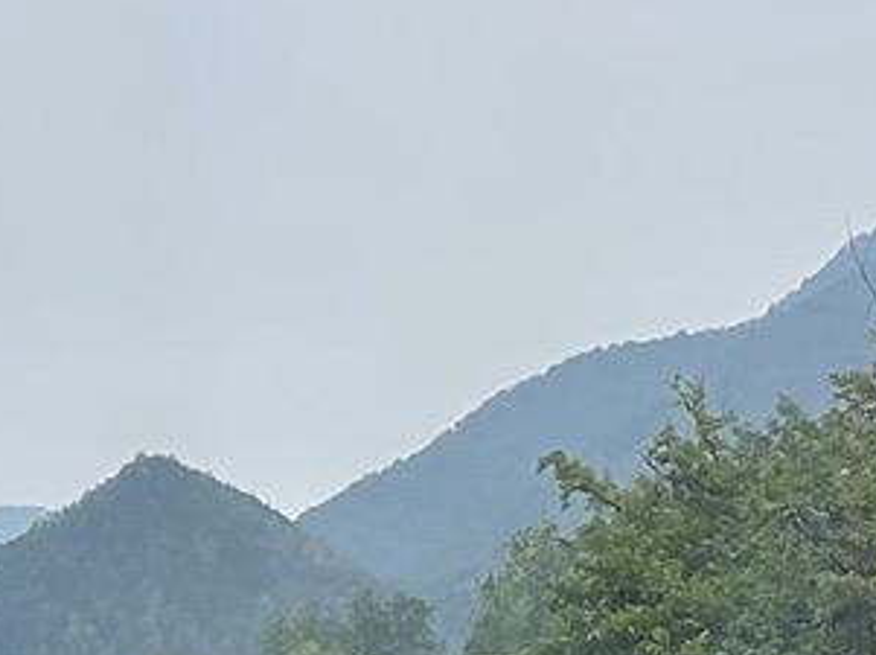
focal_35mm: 173
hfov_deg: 11.3
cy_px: 684
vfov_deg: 8.5
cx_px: 841
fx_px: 4373
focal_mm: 5.7
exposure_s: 1/1183
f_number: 1.5
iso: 50
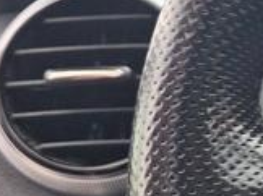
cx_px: 808
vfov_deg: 8.1
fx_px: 1381
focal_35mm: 182
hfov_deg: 8.8
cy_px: 228
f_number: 1.7
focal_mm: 6.3
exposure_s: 1/359
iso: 32
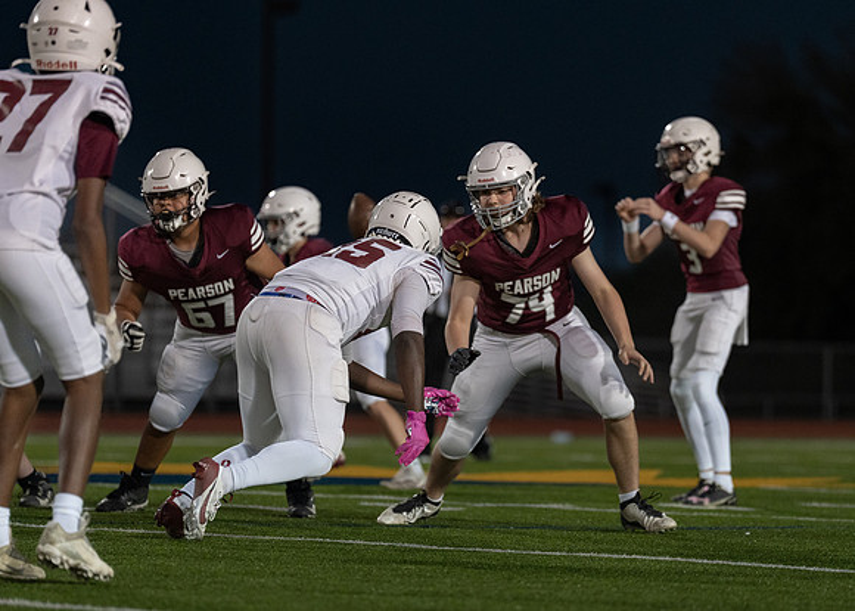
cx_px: 490
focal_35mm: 270
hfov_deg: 7.5
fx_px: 6548
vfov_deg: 5.3
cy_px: 335
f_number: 2.8
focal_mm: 200
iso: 1250
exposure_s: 1/1000
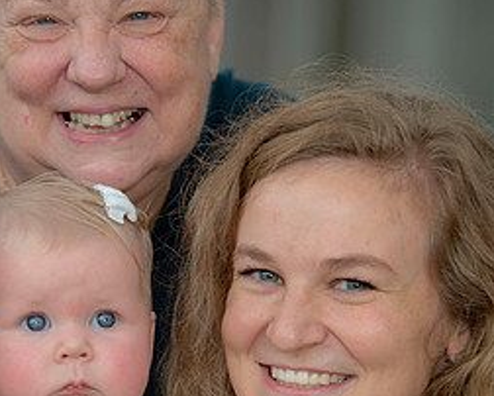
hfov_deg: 6.2
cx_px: 159
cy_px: 210
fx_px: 4580
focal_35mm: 313
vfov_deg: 5.0
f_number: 3.5
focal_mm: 145
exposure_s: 1/200
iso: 160
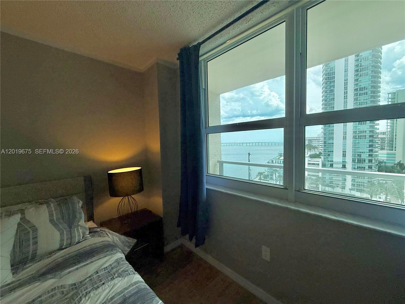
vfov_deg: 85.7
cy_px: 152
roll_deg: +2.0
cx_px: 202
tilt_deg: -2.5
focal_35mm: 14
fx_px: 164
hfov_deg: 102.1
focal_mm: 2.22
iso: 50
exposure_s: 1/1698
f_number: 2.2
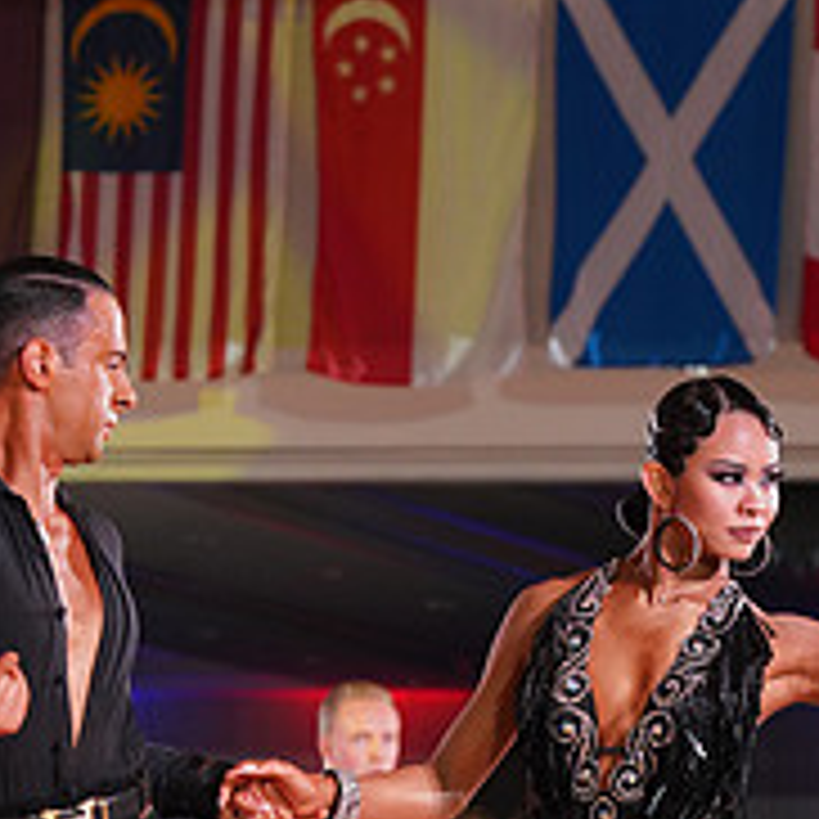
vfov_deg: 6.1
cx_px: 349
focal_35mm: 285
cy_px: 1224
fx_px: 7629
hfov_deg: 6.1
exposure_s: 1/160
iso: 1600
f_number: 5
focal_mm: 105
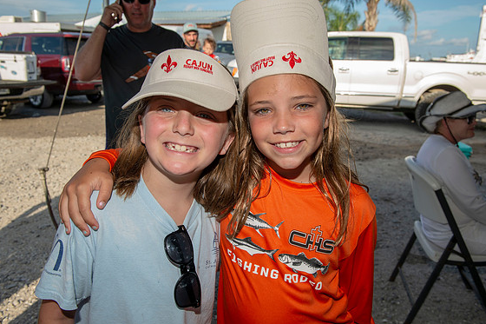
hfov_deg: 63.7
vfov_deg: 44.9
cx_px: 247
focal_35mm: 29
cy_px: 162
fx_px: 391
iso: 64
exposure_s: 1/160
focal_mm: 28
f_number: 8
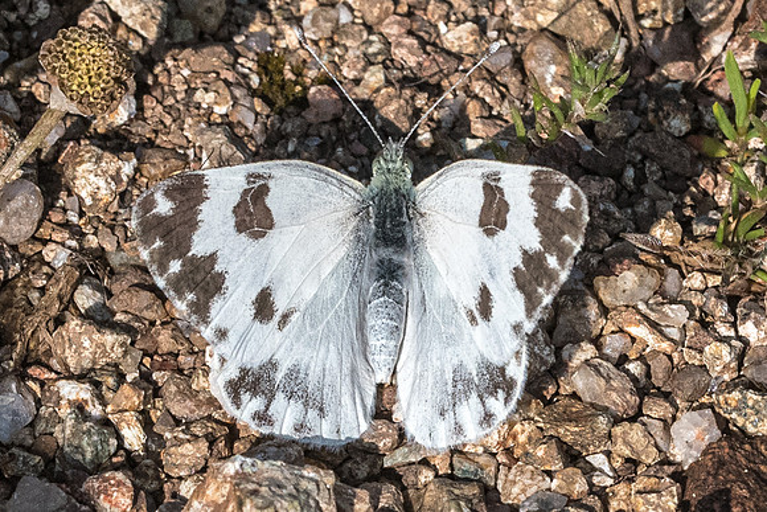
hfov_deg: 2.3
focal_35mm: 894
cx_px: 341
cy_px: 312
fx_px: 19047
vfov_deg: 1.5
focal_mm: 150
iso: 800
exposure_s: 1/1600
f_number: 11
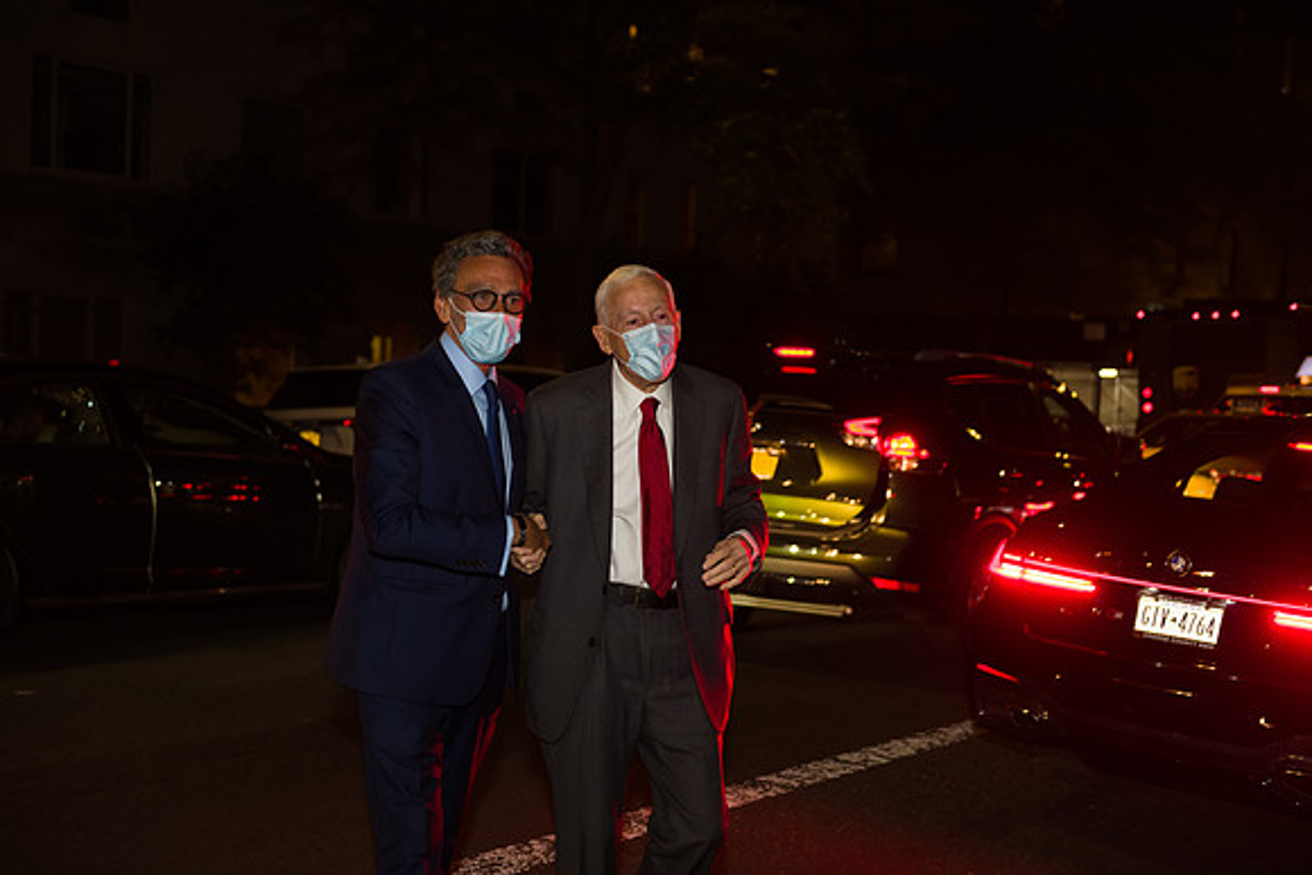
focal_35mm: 50
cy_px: 438
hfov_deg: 39.6
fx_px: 1823
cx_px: 656
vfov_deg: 27.0
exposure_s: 1/125
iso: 1000
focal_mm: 50
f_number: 3.2
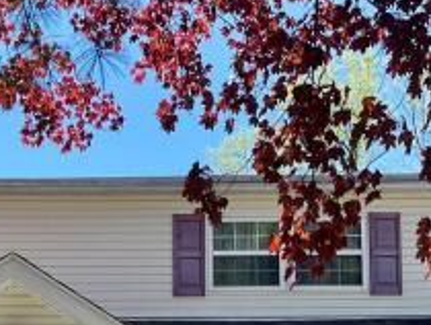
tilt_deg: +7.1
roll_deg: -0.2
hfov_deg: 21.6
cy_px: 490
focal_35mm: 89
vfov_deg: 15.3
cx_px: 57
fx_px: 1109
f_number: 1.6
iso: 50
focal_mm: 5.1
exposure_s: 1/493
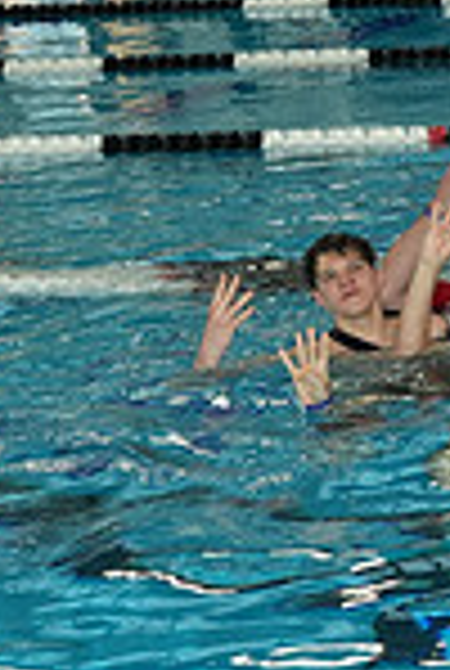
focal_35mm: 169
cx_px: 1202
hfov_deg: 7.5
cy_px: 274
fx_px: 3153
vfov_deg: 12.1
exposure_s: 1/125
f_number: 8
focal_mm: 29
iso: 1250
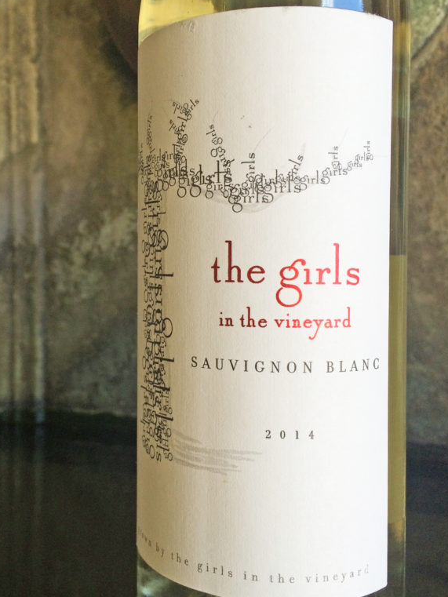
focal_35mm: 39
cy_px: 284
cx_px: 168
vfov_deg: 47.8
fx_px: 673
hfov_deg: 36.6
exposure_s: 1/240
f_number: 2.2
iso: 32
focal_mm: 4.15
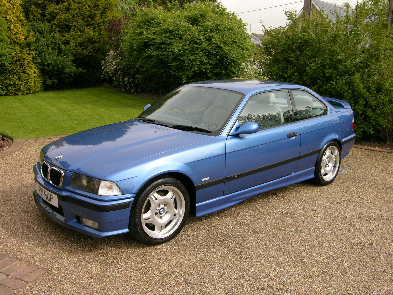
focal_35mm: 35
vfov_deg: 40.7
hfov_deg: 52.6
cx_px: 196
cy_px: 148
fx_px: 397
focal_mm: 8.9
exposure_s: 1/167
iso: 50
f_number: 5
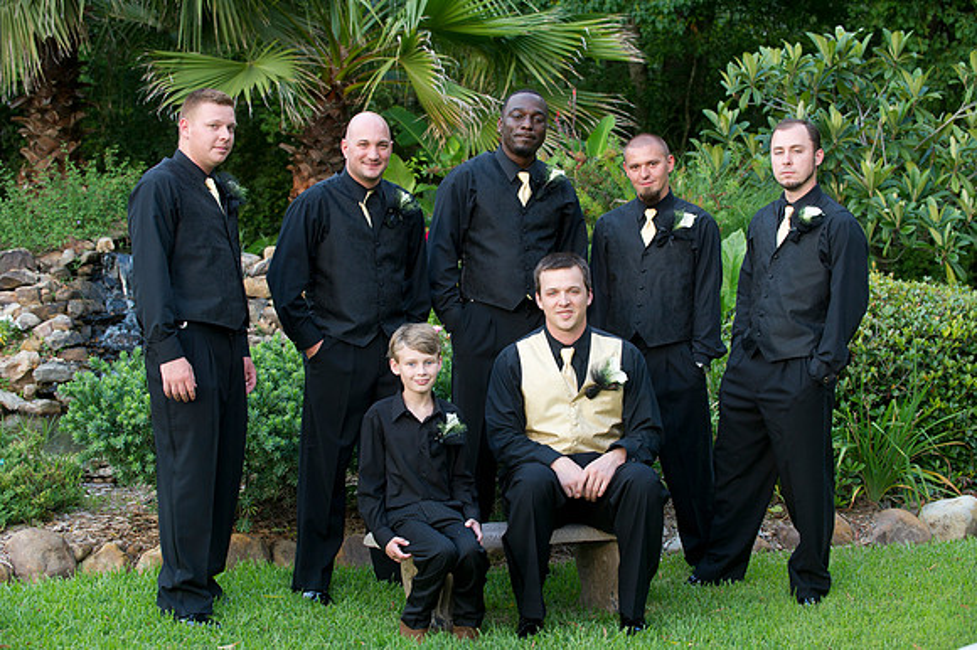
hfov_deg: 25.4
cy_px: 325
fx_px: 2170
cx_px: 488
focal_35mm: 80
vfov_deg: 17.0
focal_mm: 80
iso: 800
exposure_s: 1/200
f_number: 5
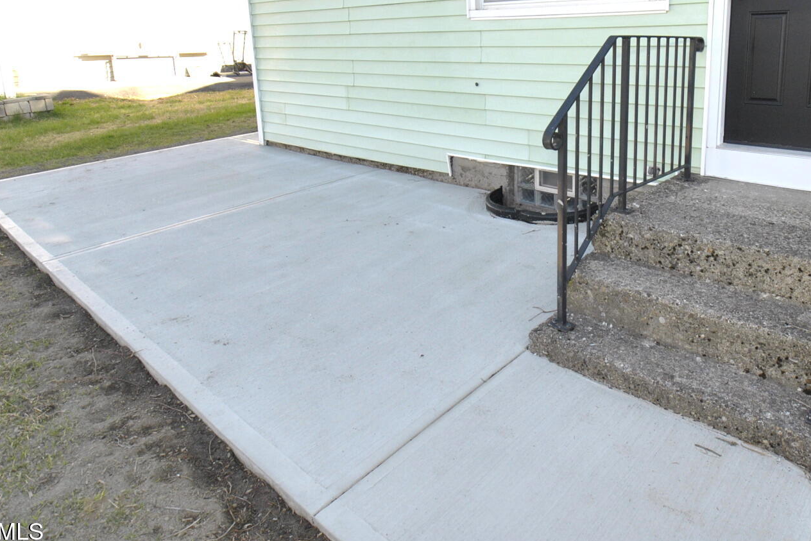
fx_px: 518
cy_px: 153
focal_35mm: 23
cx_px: 541
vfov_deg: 53.3
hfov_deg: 73.8
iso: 400
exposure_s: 1/200
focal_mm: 10
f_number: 6.3
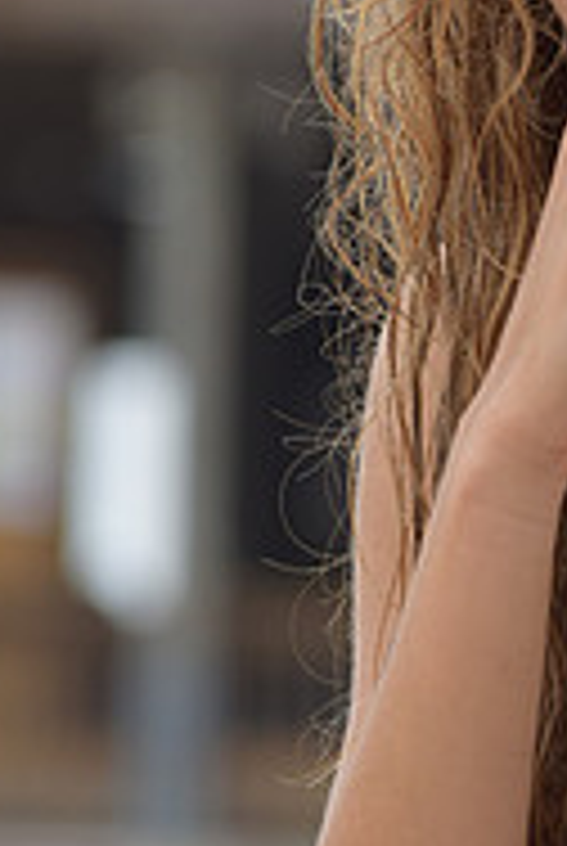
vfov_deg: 2.6
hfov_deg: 1.8
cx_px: 623
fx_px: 18500
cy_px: 472
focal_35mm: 786
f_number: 5.6
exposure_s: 1/320
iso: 200
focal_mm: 170
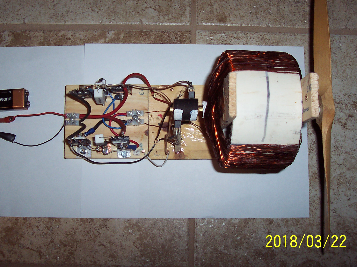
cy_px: 130
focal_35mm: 41
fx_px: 423
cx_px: 170
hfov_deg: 45.8
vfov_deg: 35.1
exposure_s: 1/60
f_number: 2.8
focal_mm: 5.6
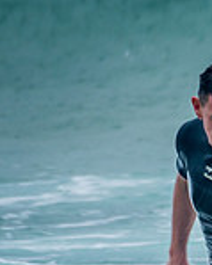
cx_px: 233
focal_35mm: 3514
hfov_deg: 0.4
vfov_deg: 0.6
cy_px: 316
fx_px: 27588
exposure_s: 1/25
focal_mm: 500
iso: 64
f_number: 8
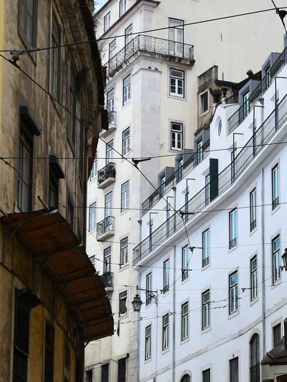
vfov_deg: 17.5
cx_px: 209
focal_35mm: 112
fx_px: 1237
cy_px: 248
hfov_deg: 13.2
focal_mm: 30
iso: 220
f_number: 5.6
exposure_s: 1/250
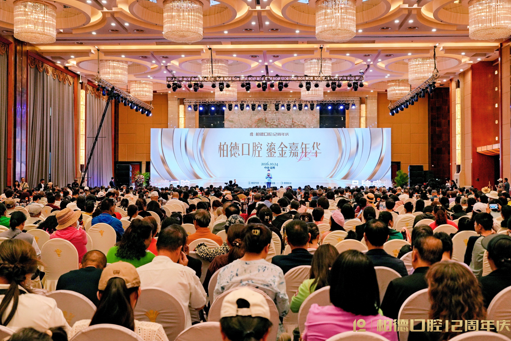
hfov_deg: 53.1
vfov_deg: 36.9
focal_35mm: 36
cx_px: 258
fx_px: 511
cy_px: 167
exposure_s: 1/200
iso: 1250
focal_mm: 35
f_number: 4.5
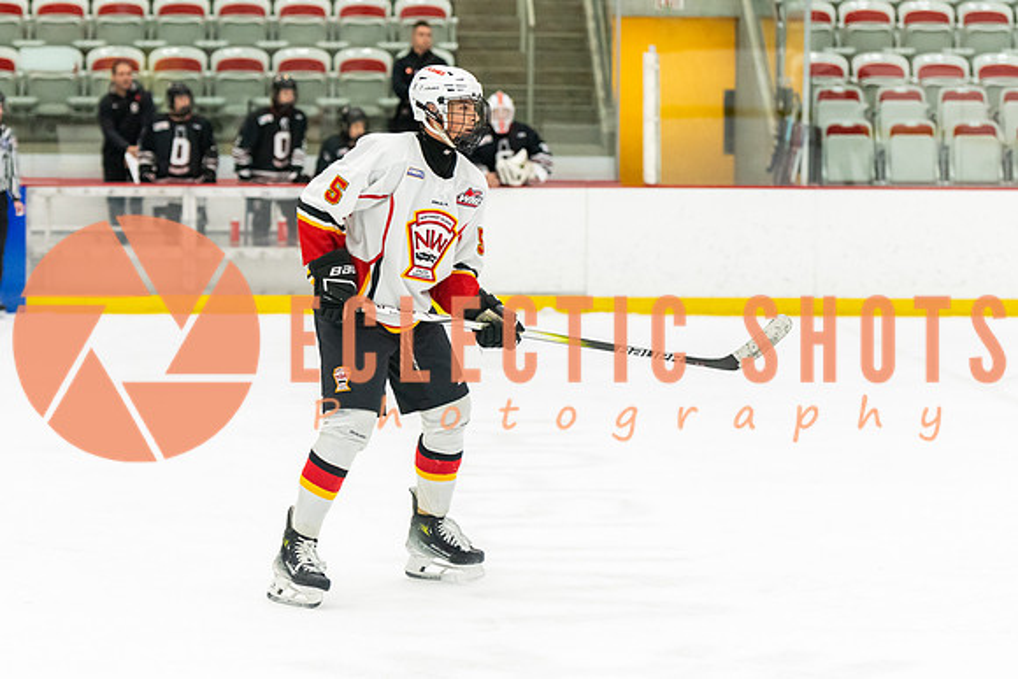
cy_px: 308
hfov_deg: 15.7
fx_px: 3699
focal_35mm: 131
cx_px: 464
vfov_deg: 10.5
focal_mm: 98
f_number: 2.8
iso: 3200
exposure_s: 1/640
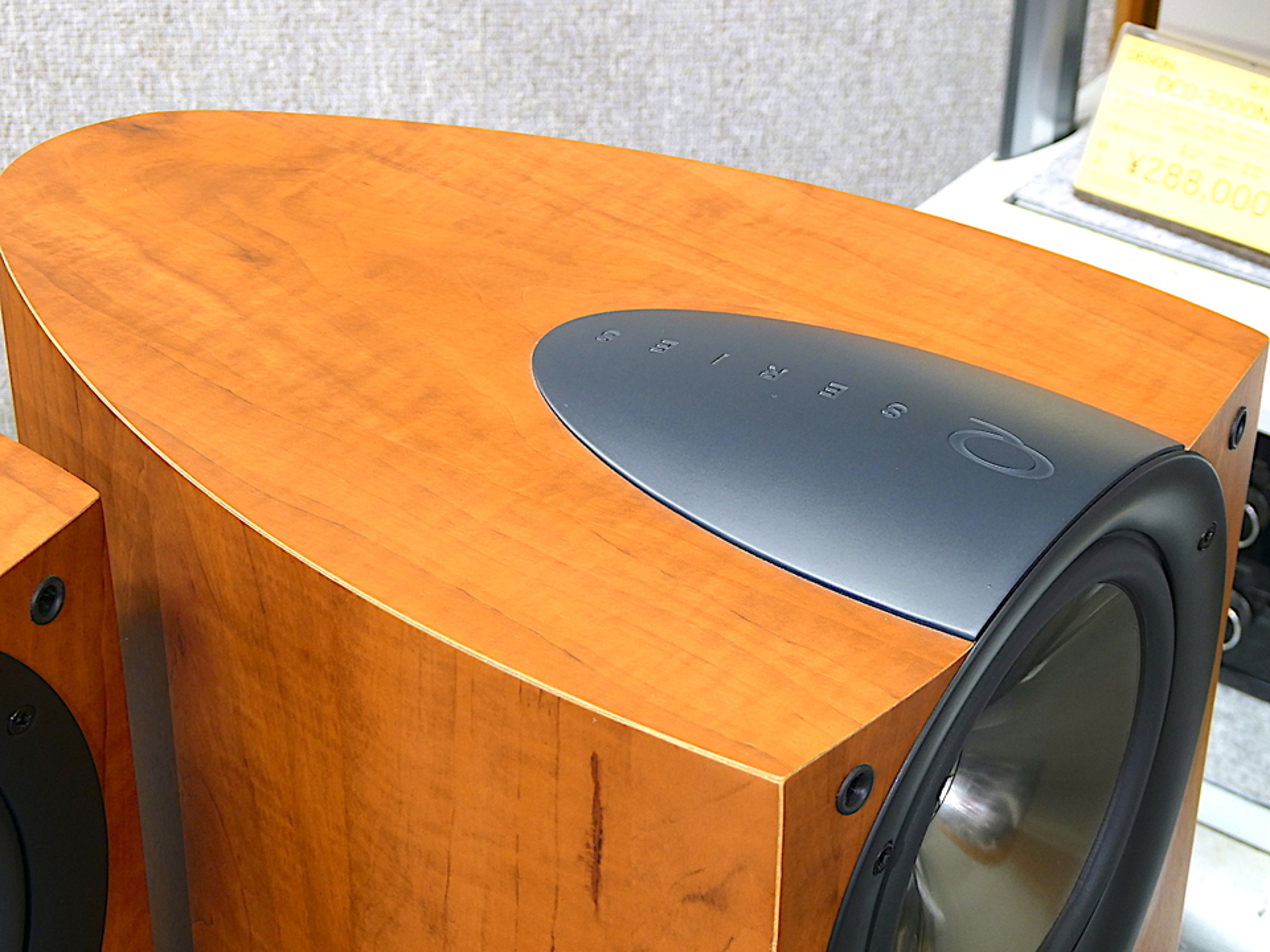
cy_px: 476
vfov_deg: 21.0
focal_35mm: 70
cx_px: 635
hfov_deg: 27.8
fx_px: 2568
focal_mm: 12.5
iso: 100
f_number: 4.5
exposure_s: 1/2
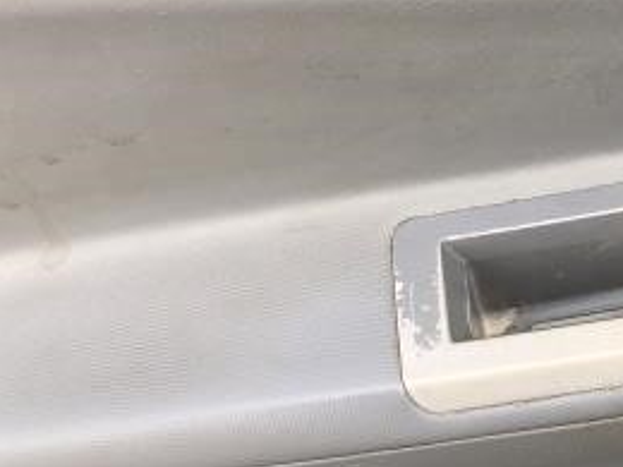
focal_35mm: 86
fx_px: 1548
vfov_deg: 16.8
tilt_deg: -45.7
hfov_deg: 20.2
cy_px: 2
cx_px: 877
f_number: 1.8
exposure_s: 1/154
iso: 20
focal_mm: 3.99
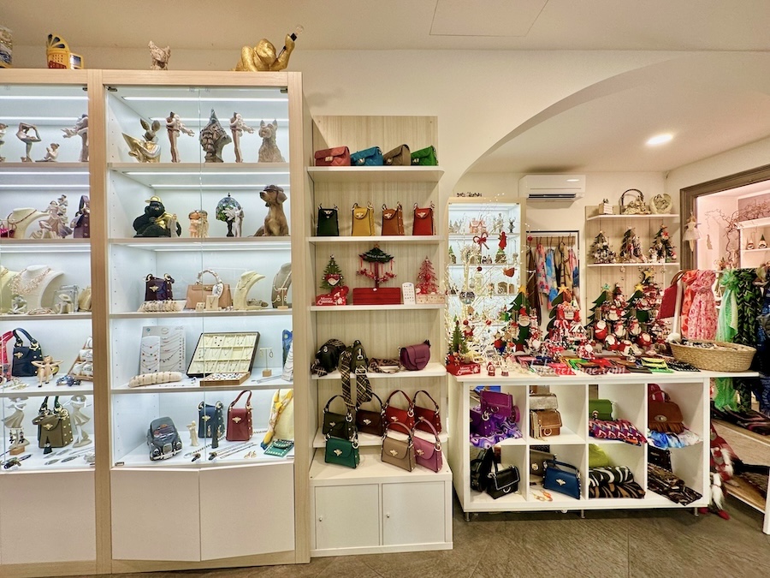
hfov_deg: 102.1
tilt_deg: -0.4
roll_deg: +0.3
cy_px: 289
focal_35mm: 14
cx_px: 385
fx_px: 311
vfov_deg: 85.7
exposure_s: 1/100
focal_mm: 2.22
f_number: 2.2
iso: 80
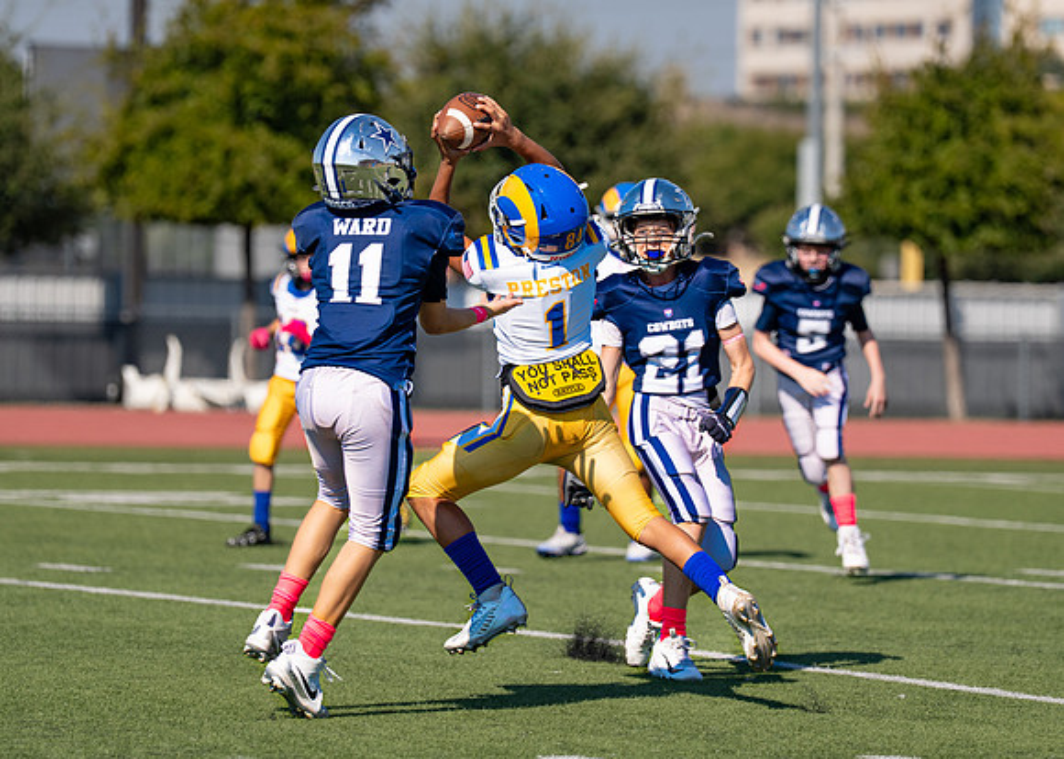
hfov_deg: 7.4
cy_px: 345
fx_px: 8197
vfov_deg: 5.3
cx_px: 548
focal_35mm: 271
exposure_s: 1/2500
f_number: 2.8
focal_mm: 163
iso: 100
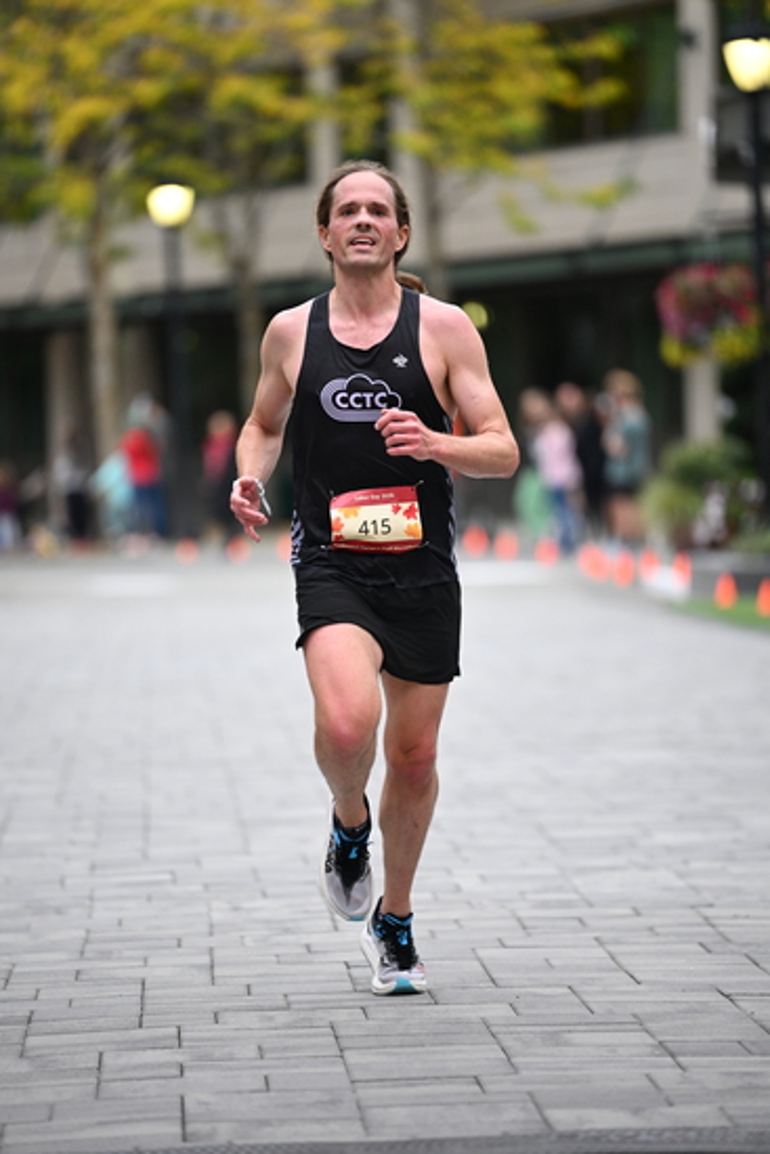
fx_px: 6092
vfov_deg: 10.8
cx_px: 385
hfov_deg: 7.2
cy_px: 577
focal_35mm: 190
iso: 1600
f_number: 2.8
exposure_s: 1/1250
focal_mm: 190
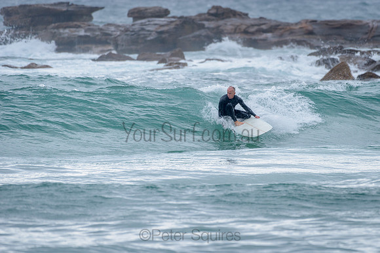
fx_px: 6474
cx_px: 233
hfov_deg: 3.4
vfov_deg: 2.2
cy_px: 108
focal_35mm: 613
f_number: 5.6
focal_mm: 500
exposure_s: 1/1250
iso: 450
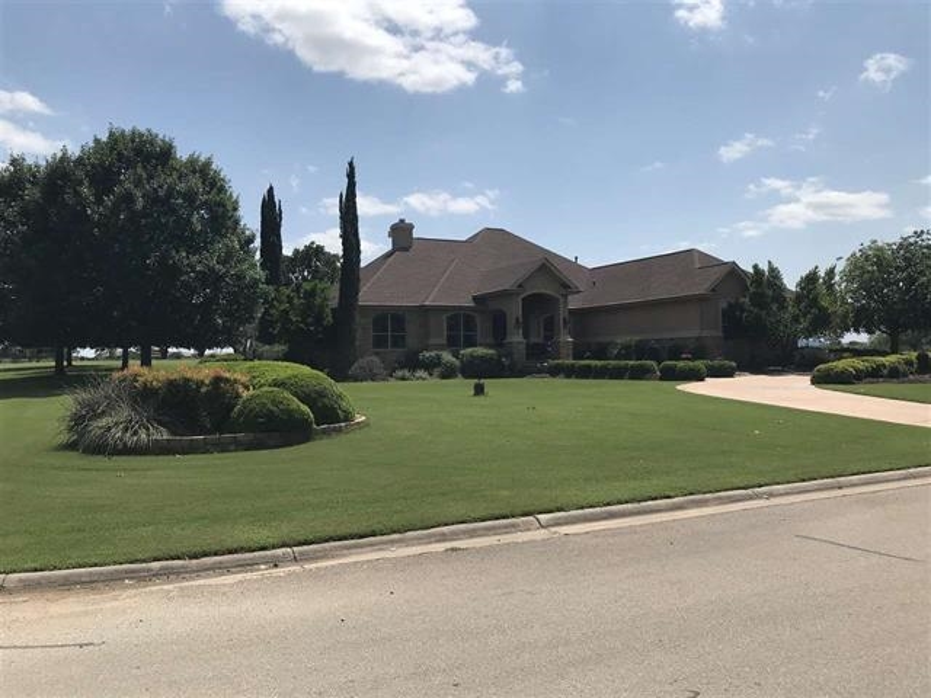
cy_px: 349
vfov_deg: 49.7
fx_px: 753
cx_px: 466
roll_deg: -0.5
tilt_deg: +0.8
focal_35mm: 28
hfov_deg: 63.4
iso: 20
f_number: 1.8
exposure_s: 1/4167
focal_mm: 3.99
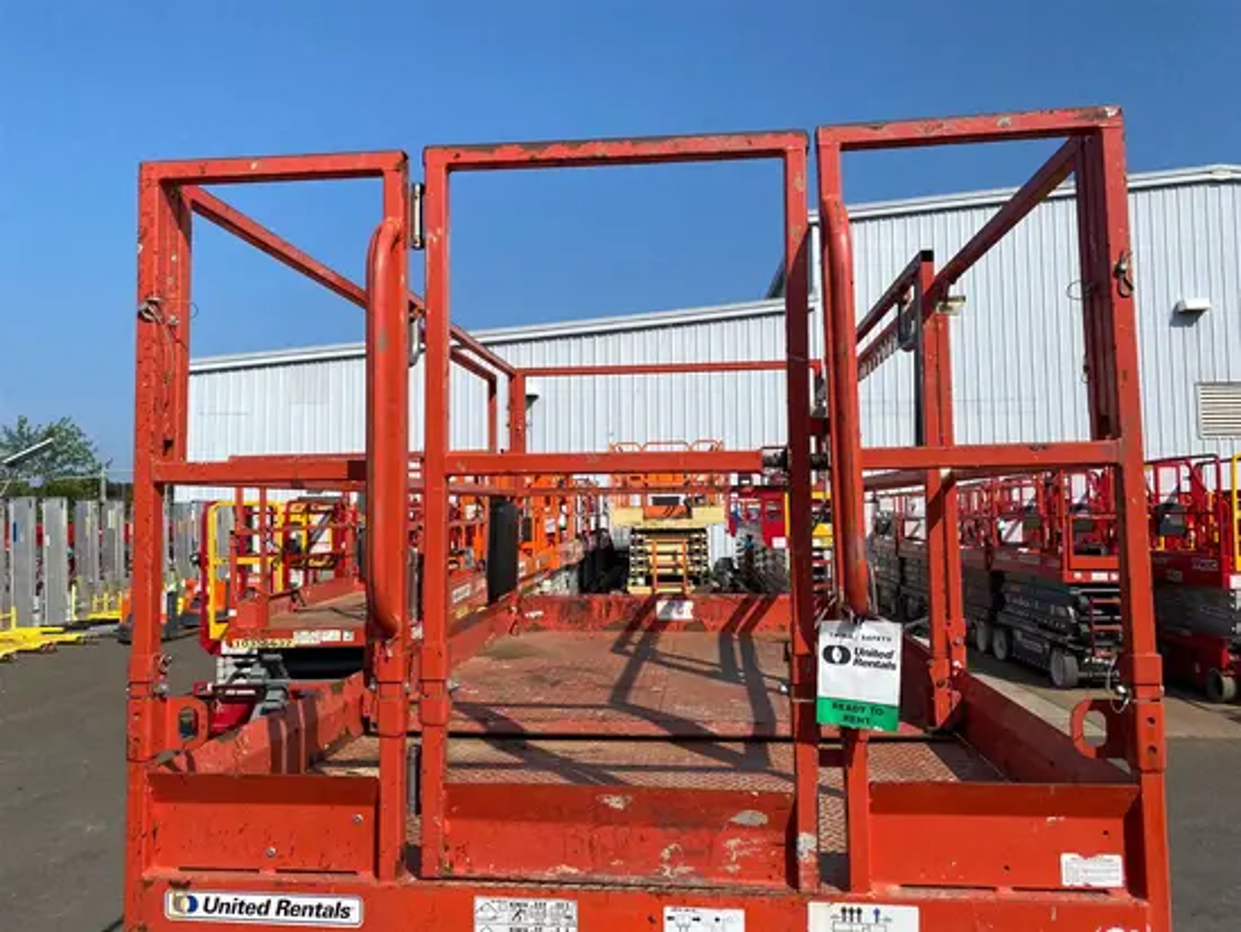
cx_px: 620
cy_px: 466
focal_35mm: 26
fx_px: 933
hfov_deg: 67.3
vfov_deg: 53.1
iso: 32
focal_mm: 4.25
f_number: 1.8
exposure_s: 1/3984
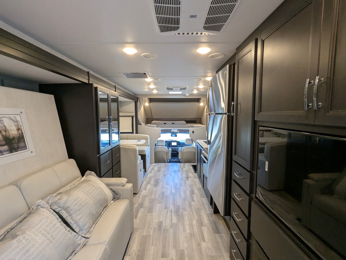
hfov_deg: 94.4
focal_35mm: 16
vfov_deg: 78.2
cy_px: 130
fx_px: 160
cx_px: 173
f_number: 2.2
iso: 248
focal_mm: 2.35
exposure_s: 1/119
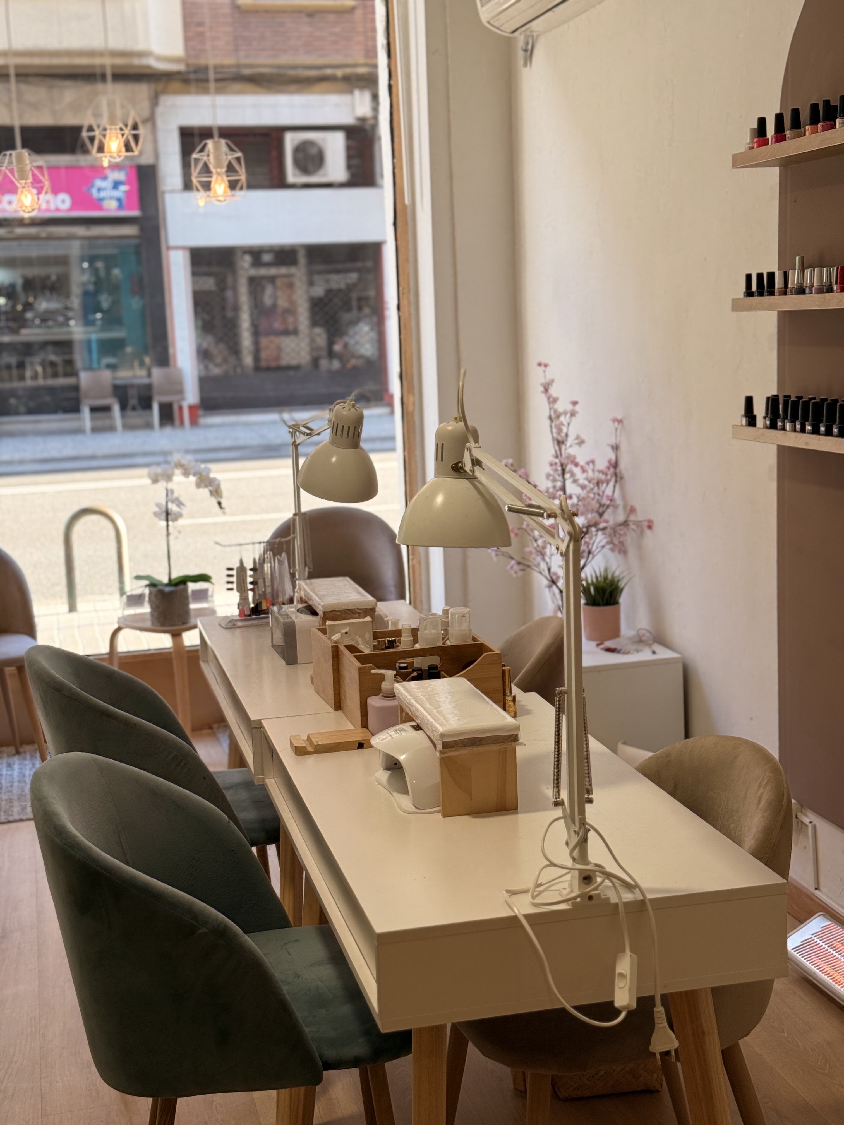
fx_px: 1560
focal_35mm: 48
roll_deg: +2.5
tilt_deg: -9.7
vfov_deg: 39.7
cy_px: 562
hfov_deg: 30.3
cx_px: 422
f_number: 1.78
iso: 50
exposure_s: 1/121
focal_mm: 6.76
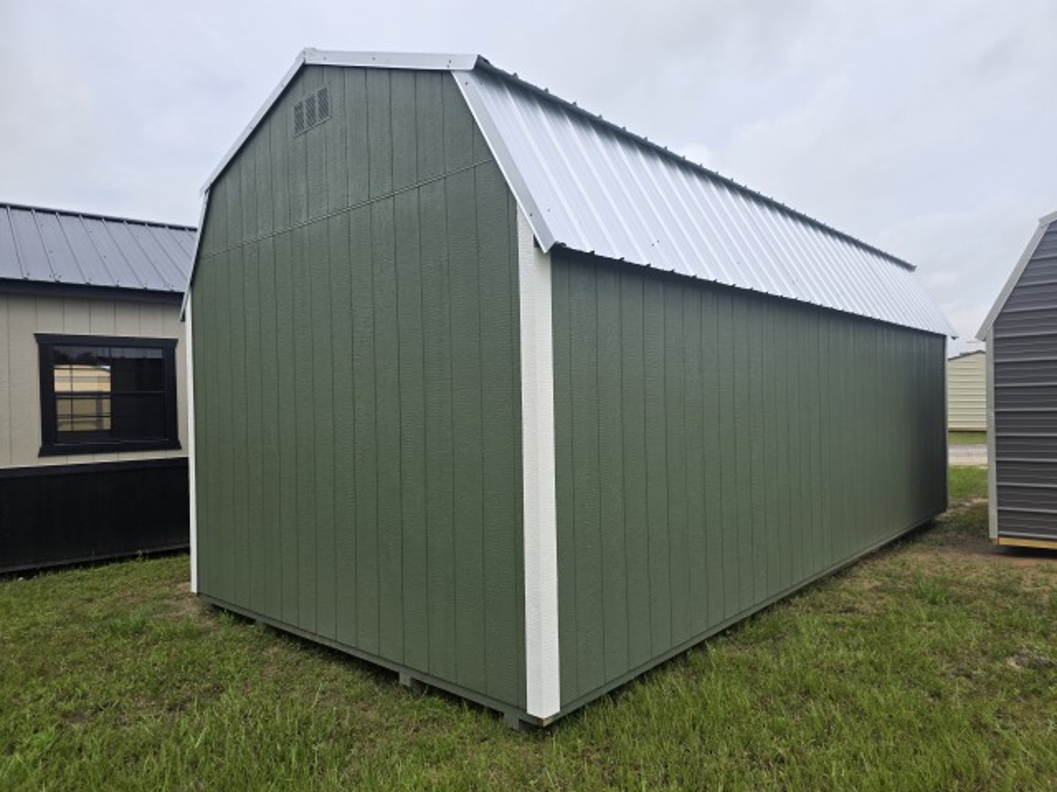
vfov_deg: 58.9
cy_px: 396
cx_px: 528
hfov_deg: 73.9
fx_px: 702
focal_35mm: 23
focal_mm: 6.3
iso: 80
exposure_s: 1/4057
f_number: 1.7
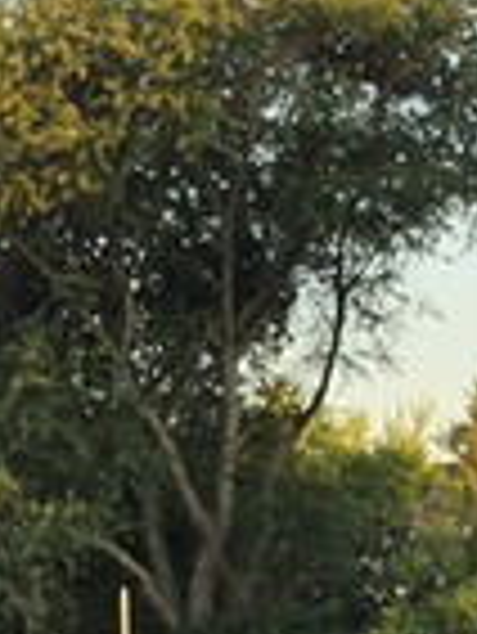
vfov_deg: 10.2
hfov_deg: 8.4
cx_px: -549
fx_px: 3064
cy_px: 1533
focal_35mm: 167
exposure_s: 1/359
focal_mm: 6.5
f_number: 1.4
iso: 25
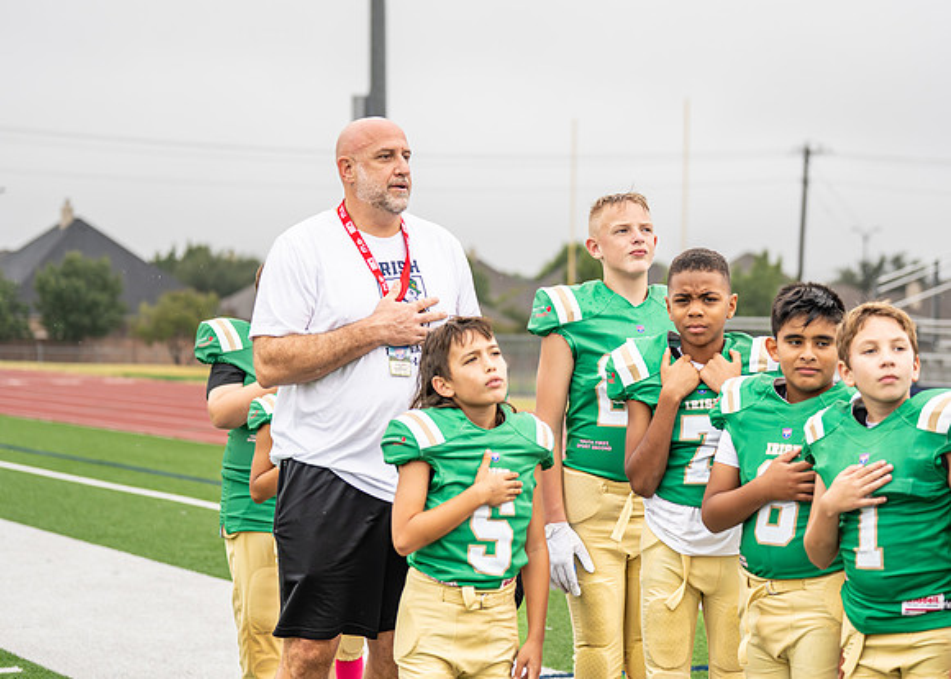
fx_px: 2428
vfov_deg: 15.9
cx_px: 525
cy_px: 302
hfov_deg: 22.2
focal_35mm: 90
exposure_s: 1/1000
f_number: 2.8
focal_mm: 70
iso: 500
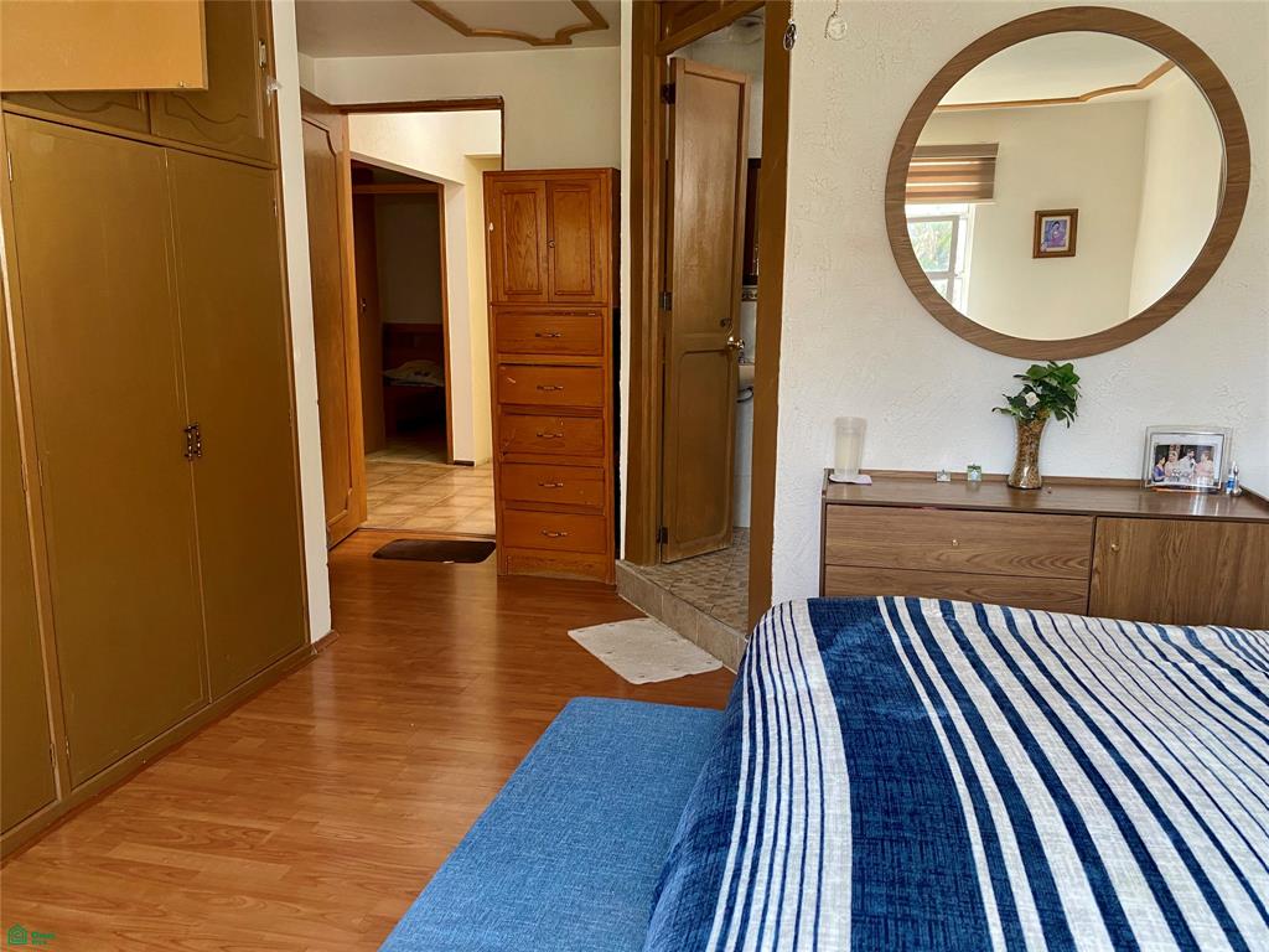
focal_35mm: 26
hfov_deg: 67.3
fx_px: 953
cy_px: 476
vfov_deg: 53.1
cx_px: 634
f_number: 1.8
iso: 125
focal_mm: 4.25
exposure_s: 1/60
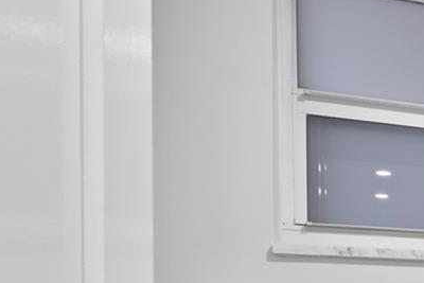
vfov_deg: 22.1
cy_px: 351
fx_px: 660
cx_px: 693
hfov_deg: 24.2
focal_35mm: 56
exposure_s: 1/5
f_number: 8
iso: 500
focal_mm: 14
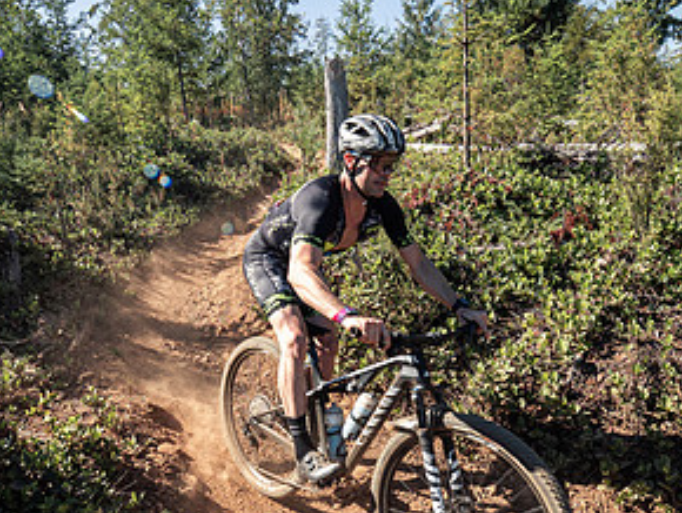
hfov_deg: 63.3
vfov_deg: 49.5
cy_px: 305
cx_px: 310
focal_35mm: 28
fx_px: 552
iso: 400
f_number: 4
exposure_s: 1/1000
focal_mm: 7
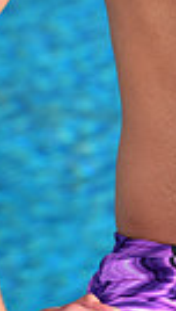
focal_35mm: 610
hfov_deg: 2.0
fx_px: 5029
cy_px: -109
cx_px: 284
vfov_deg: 3.5
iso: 64
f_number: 6.3
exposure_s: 1/250
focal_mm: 135
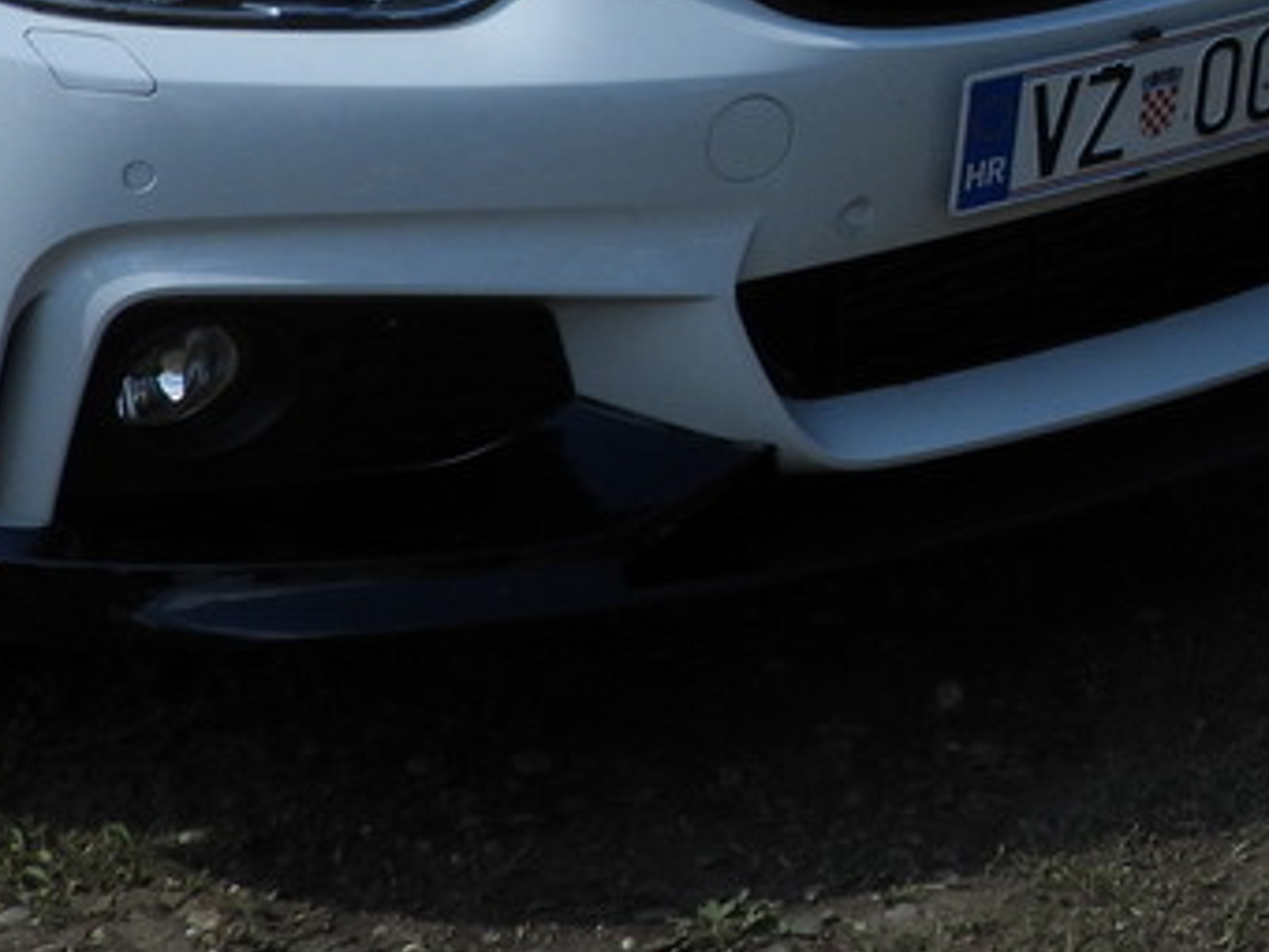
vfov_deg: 10.7
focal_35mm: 134
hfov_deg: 13.6
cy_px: -463
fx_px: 4912
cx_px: 2068
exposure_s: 1/1250
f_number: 3.2
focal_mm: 6.8
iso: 100
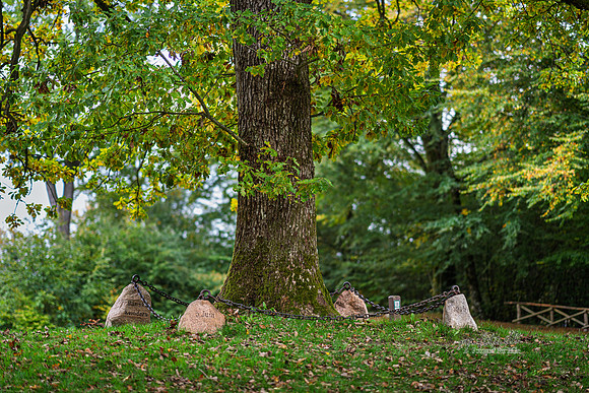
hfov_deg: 23.9
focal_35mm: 85
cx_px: 294
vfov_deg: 16.1
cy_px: 196
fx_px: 1391
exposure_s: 1/160
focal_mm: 85
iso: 64
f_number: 1.4
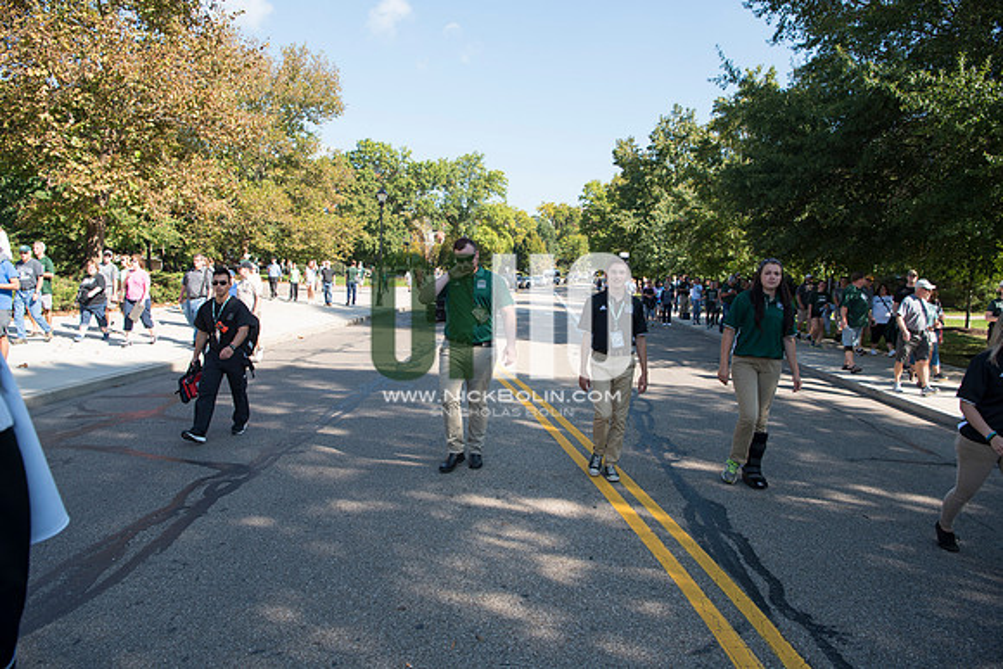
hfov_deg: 73.7
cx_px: 502
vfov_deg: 53.2
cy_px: 334
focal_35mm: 24
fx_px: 669
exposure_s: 1/500
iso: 200
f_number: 5.6
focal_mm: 24
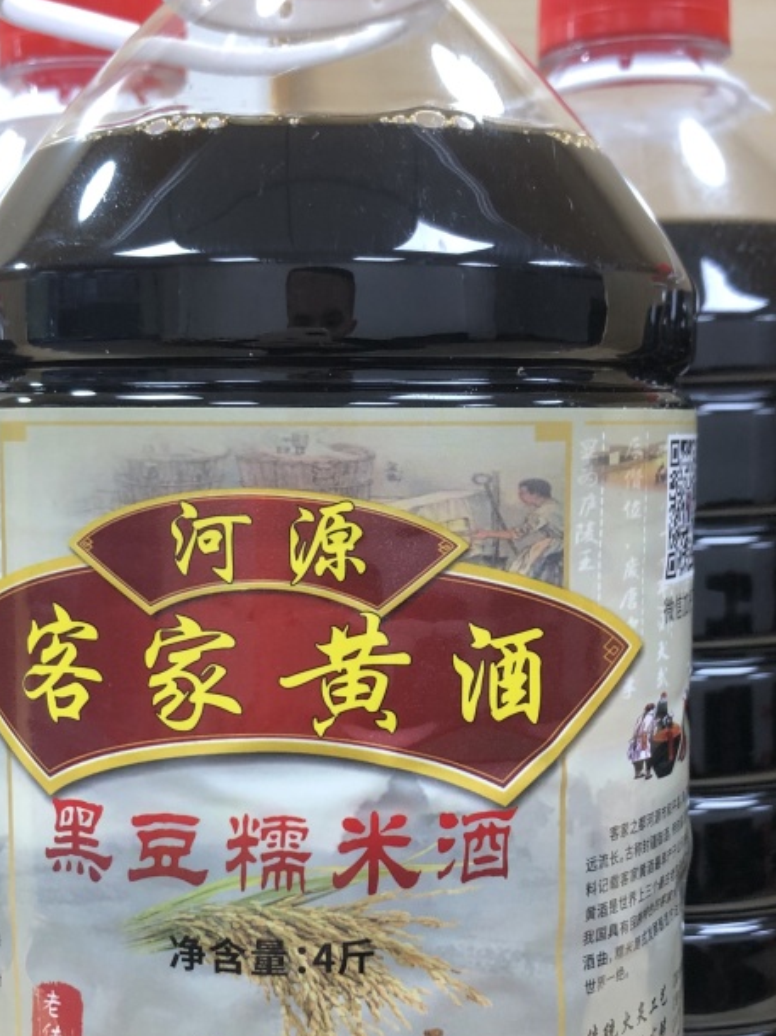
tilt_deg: -5.4
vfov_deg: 38.7
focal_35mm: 49
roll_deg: +0.3
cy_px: 634
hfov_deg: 29.7
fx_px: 1466
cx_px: 368
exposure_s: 1/33
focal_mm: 3.99
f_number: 1.8
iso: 32
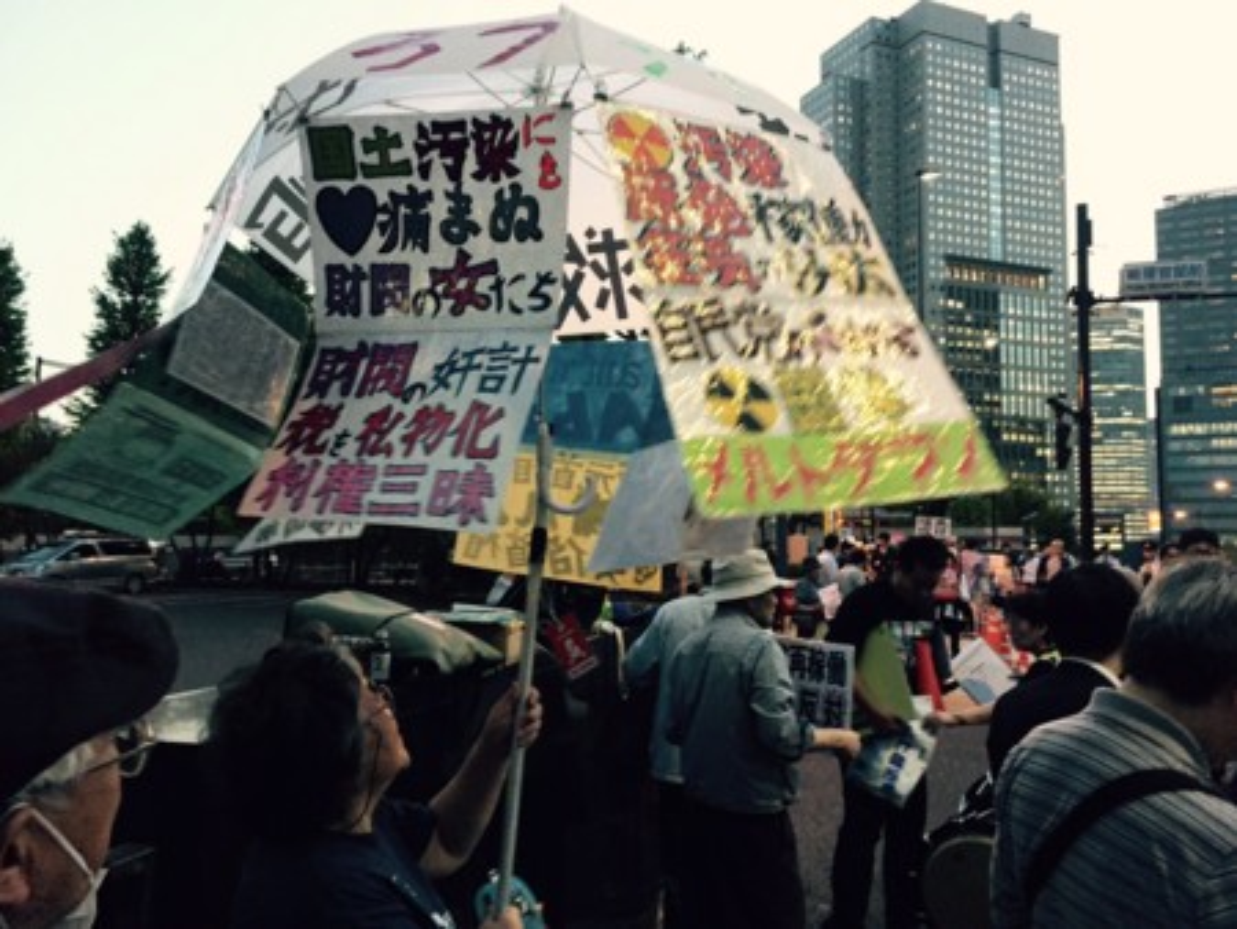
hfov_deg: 61.6
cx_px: 618
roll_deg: +0.2
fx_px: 1037
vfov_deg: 48.3
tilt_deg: +6.0
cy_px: 464
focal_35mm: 29
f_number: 2.2
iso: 125
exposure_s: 1/30
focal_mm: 4.15
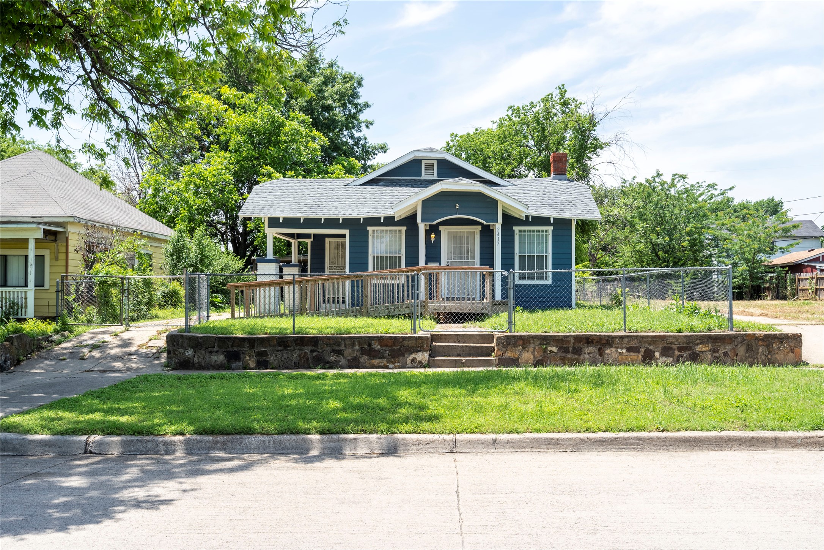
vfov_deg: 37.9
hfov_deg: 54.4
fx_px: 801
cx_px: 412
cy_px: 275
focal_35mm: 35
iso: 100
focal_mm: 35
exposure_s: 1/2000
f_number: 8
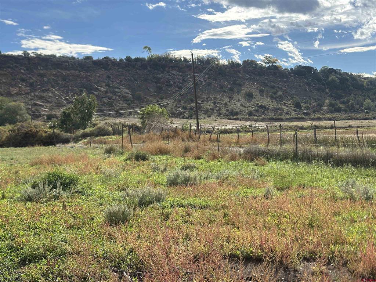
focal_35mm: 48
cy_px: 141
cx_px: 188
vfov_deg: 30.3
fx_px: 521
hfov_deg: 39.7
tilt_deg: -1.3
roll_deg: +0.7
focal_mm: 6.86
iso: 64
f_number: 1.78
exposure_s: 1/3472
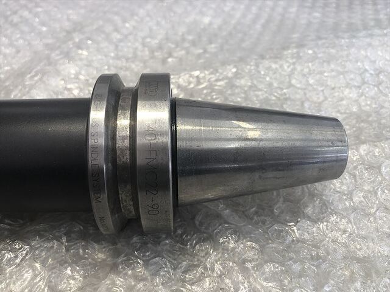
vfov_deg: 49.7
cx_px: 195
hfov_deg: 63.4
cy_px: 146
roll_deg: -1.5
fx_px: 315
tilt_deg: -44.7
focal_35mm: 28
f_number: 1.8
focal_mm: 3.99
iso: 32
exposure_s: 1/50
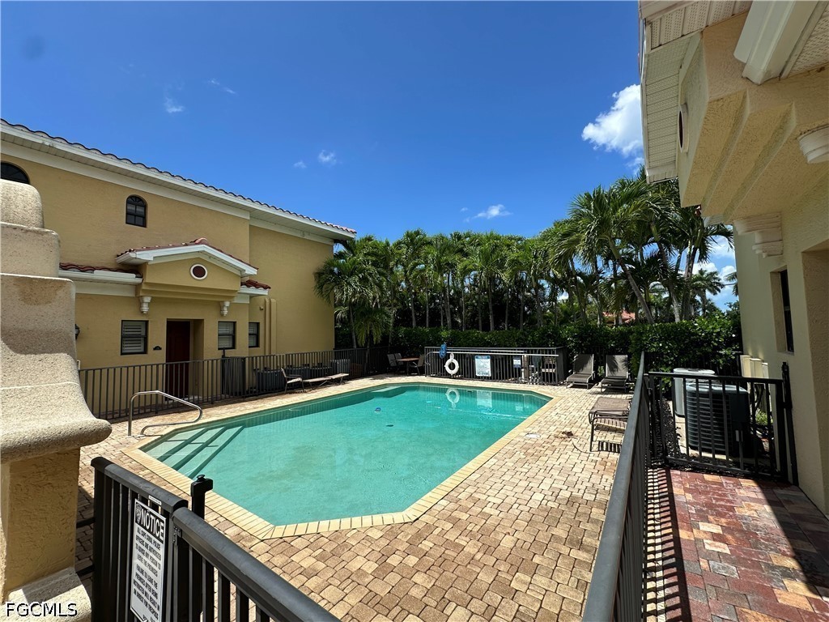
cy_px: 311
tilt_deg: +3.7
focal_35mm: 14
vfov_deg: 85.7
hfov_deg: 102.1
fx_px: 335
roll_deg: +0.1
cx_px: 414
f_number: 2.2
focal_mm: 2.22
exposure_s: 1/1825
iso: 40
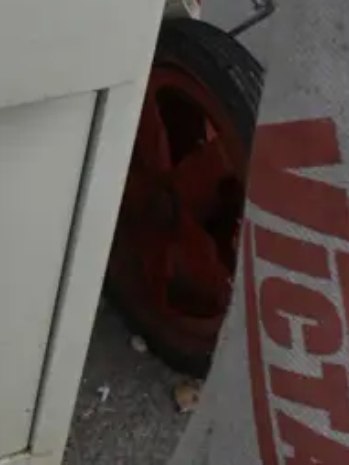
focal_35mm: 129
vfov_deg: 15.1
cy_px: 35
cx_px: -210
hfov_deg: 11.0
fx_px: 1731
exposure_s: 1/160
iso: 200
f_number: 5
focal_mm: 16
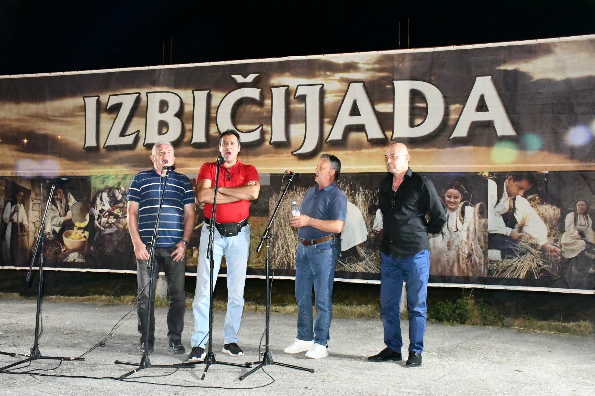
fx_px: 661
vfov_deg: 33.4
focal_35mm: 40
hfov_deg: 48.5
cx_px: 298
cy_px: 198
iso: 18000
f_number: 8
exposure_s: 1/60
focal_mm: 27
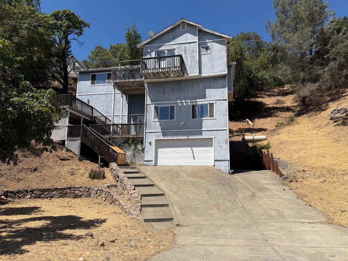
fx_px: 241
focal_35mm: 24
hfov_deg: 71.6
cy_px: 130
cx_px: 174
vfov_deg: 56.8
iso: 80
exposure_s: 1/5714
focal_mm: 6.76
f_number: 1.78
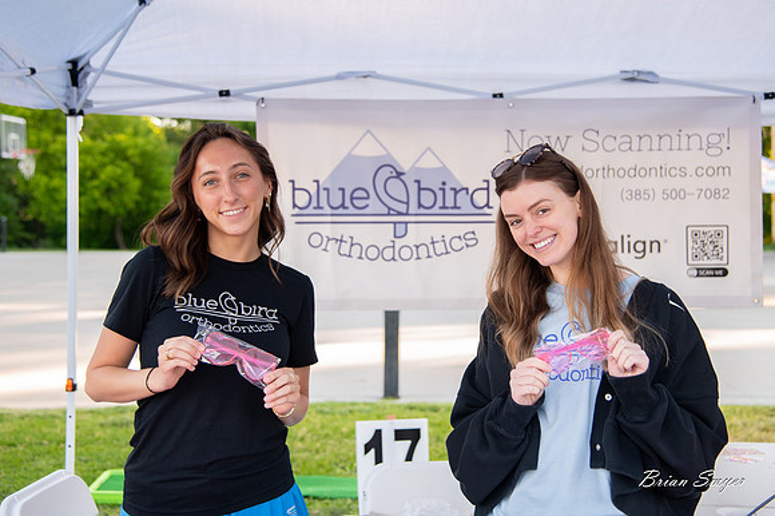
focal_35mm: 57
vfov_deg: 23.8
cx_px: 425
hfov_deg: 35.2
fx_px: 1220
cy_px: 216
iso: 500
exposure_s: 1/250
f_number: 4
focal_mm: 48
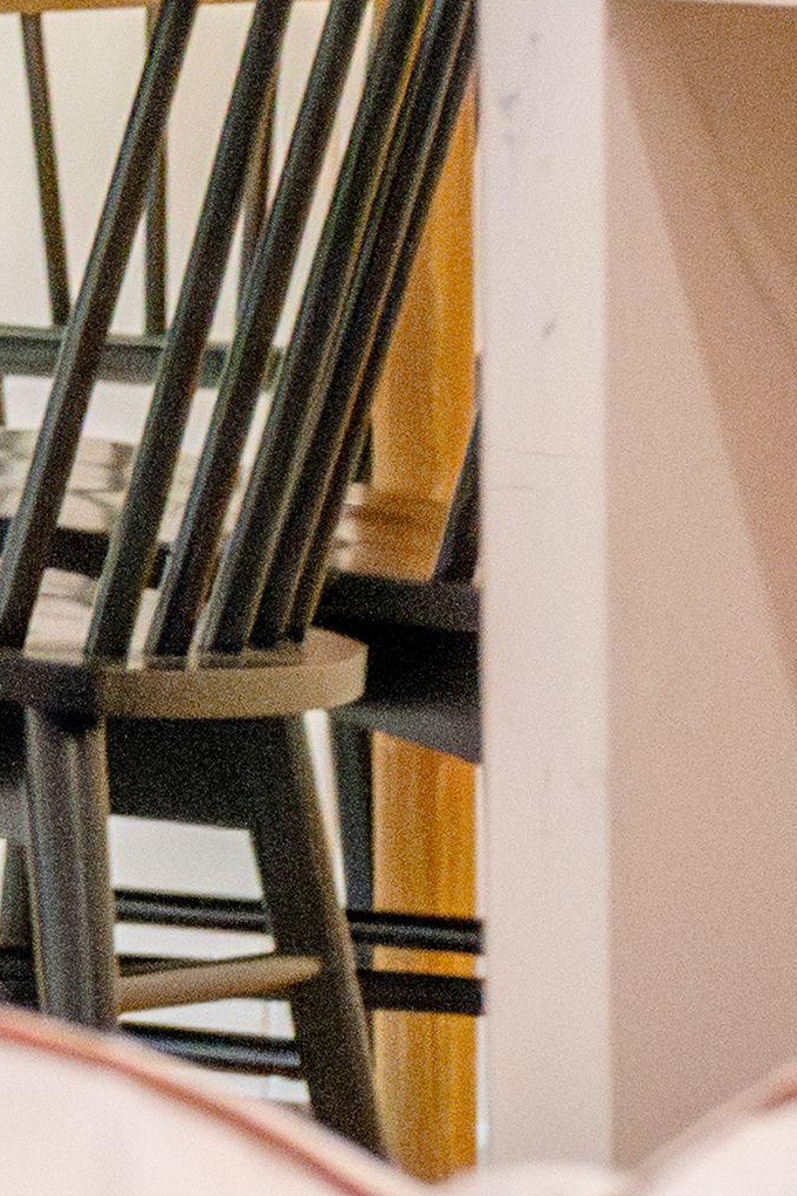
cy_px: -125
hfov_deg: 2.3
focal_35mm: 566
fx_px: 18788
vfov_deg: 3.6
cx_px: -3340
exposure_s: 1/250
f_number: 8
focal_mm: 70
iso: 10000
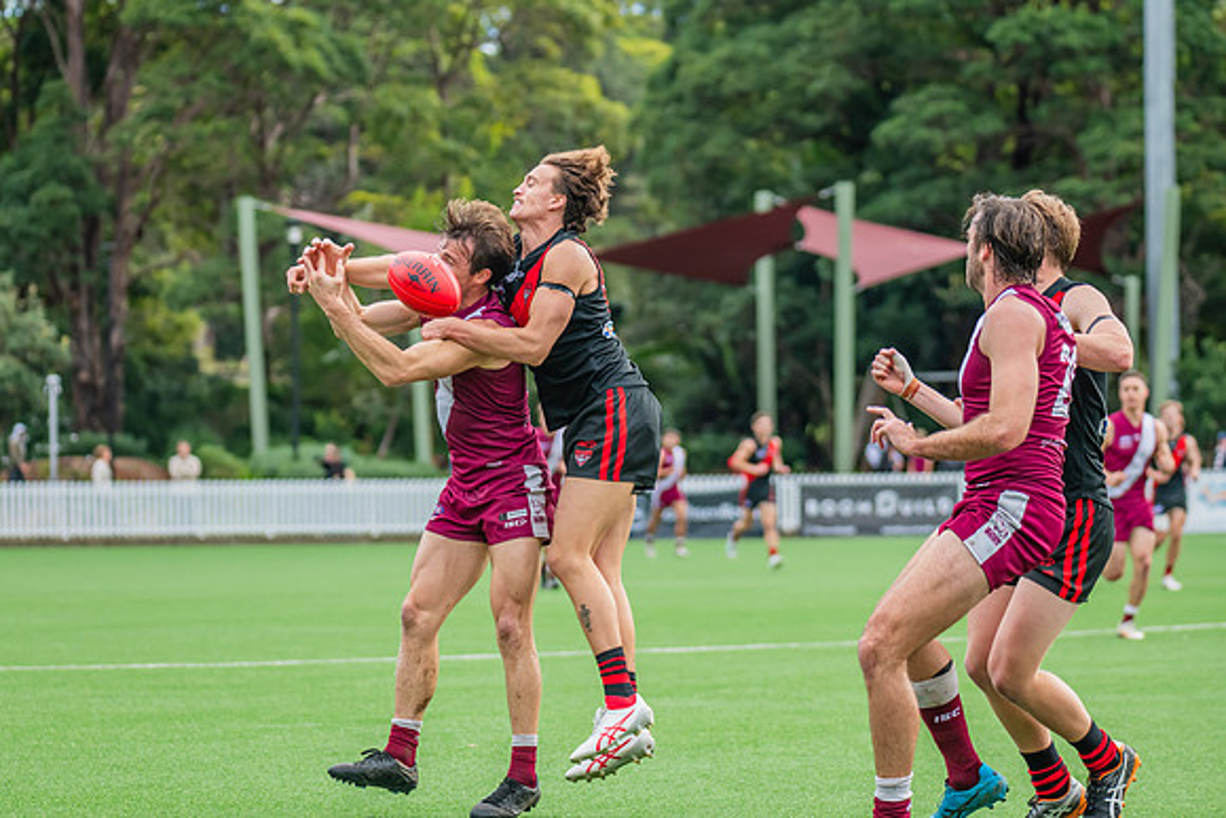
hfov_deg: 11.3
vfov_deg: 7.5
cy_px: 381
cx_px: 572
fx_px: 6219
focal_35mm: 183
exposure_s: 1/1250
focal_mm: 170
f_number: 5
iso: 800
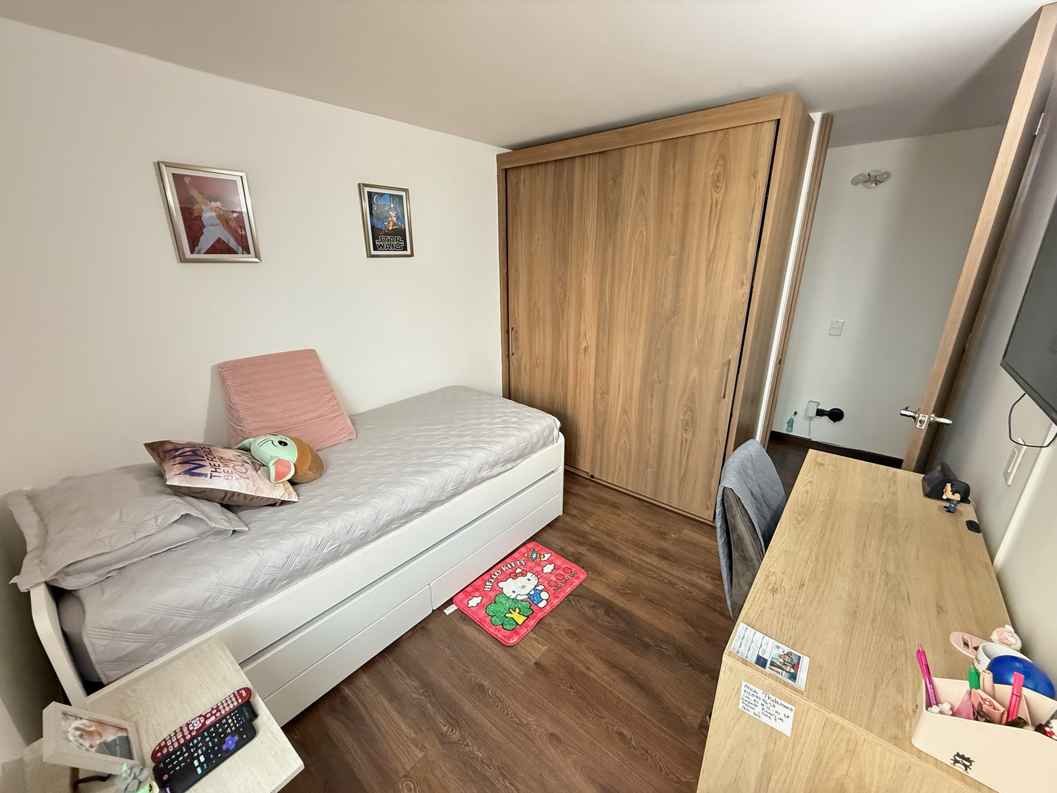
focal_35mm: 14
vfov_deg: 85.7
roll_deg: +0.7
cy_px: 396
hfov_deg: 102.1
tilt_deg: -17.5
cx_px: 528
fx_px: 427
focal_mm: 2.22
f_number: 2.2
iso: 640
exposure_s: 1/60
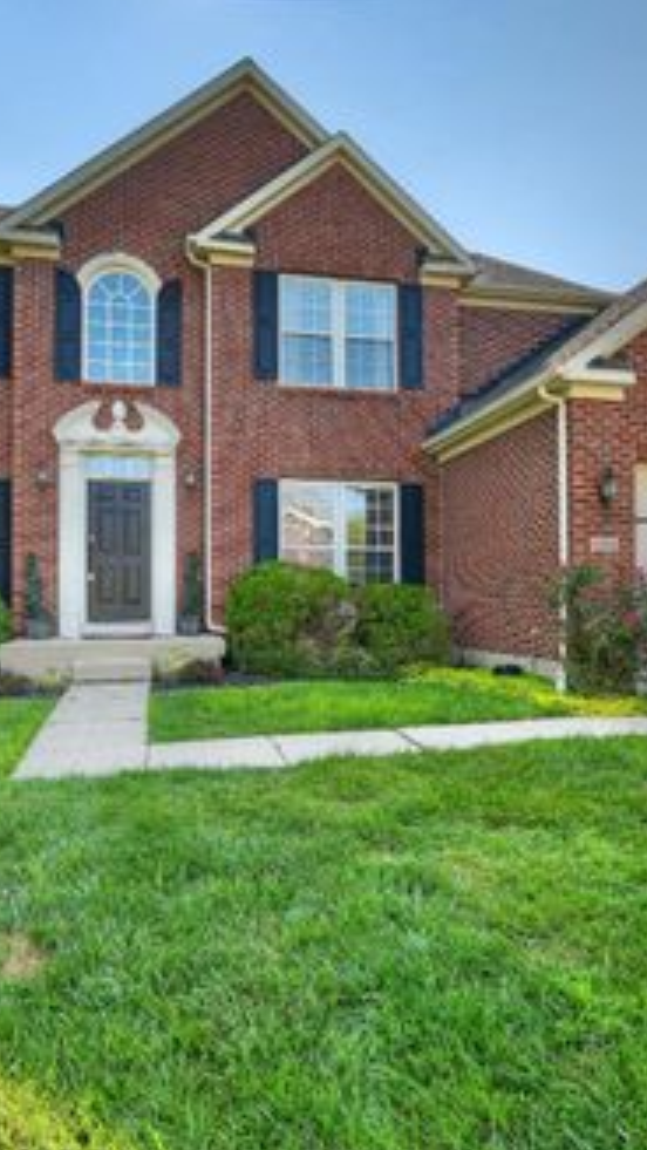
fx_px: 756
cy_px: 579
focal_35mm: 25
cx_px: 316
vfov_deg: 74.5
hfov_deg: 46.3
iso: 100
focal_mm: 15.5
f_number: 10
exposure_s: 1/25
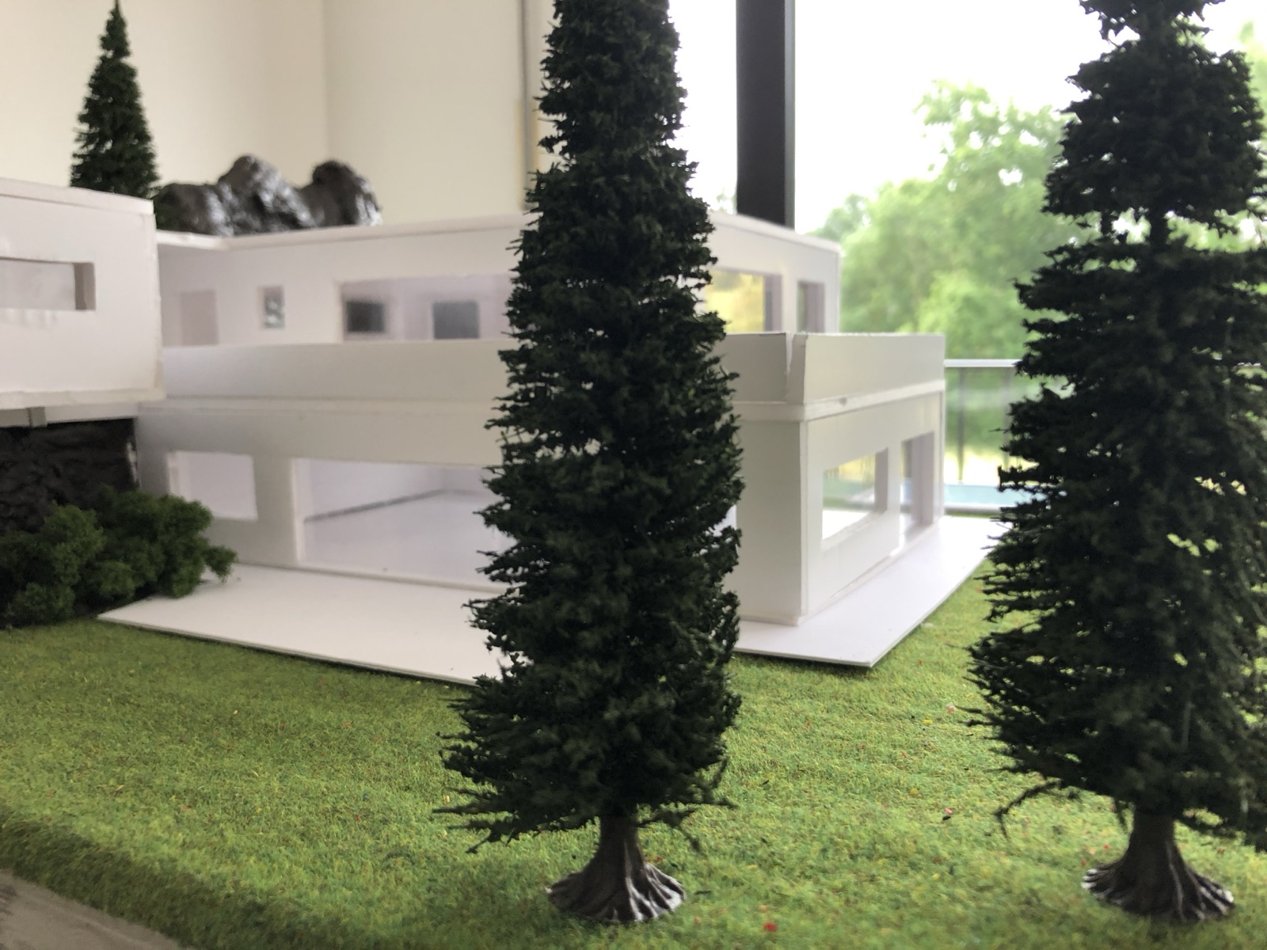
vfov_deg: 49.7
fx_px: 1025
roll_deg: +1.6
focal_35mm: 28
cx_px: 634
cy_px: 475
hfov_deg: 63.4
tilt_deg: -5.7
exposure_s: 1/30
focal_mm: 3.99
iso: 25
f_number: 1.8
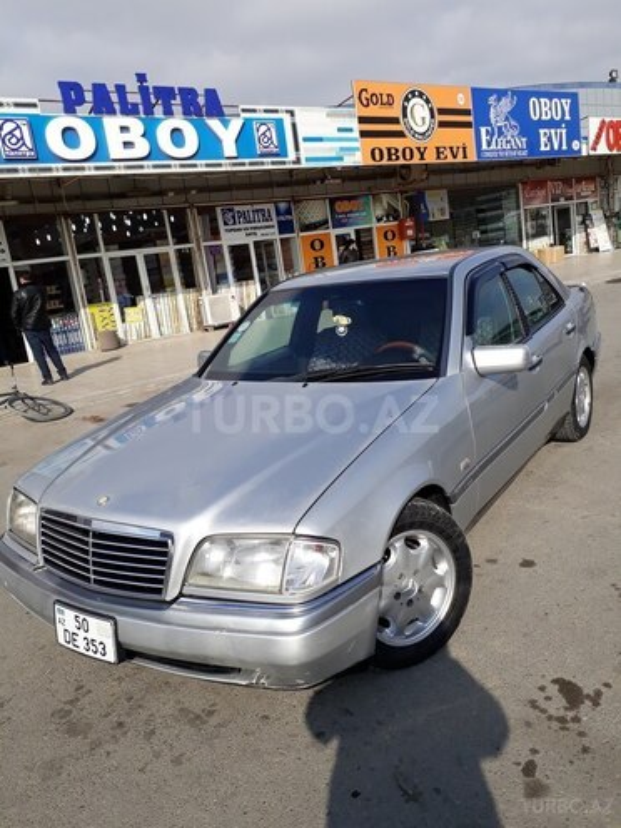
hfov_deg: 51.4
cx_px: 310
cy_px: 414
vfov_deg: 65.3
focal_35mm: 27
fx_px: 646
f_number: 1.9
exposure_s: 1/1730
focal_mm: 3.6
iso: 40
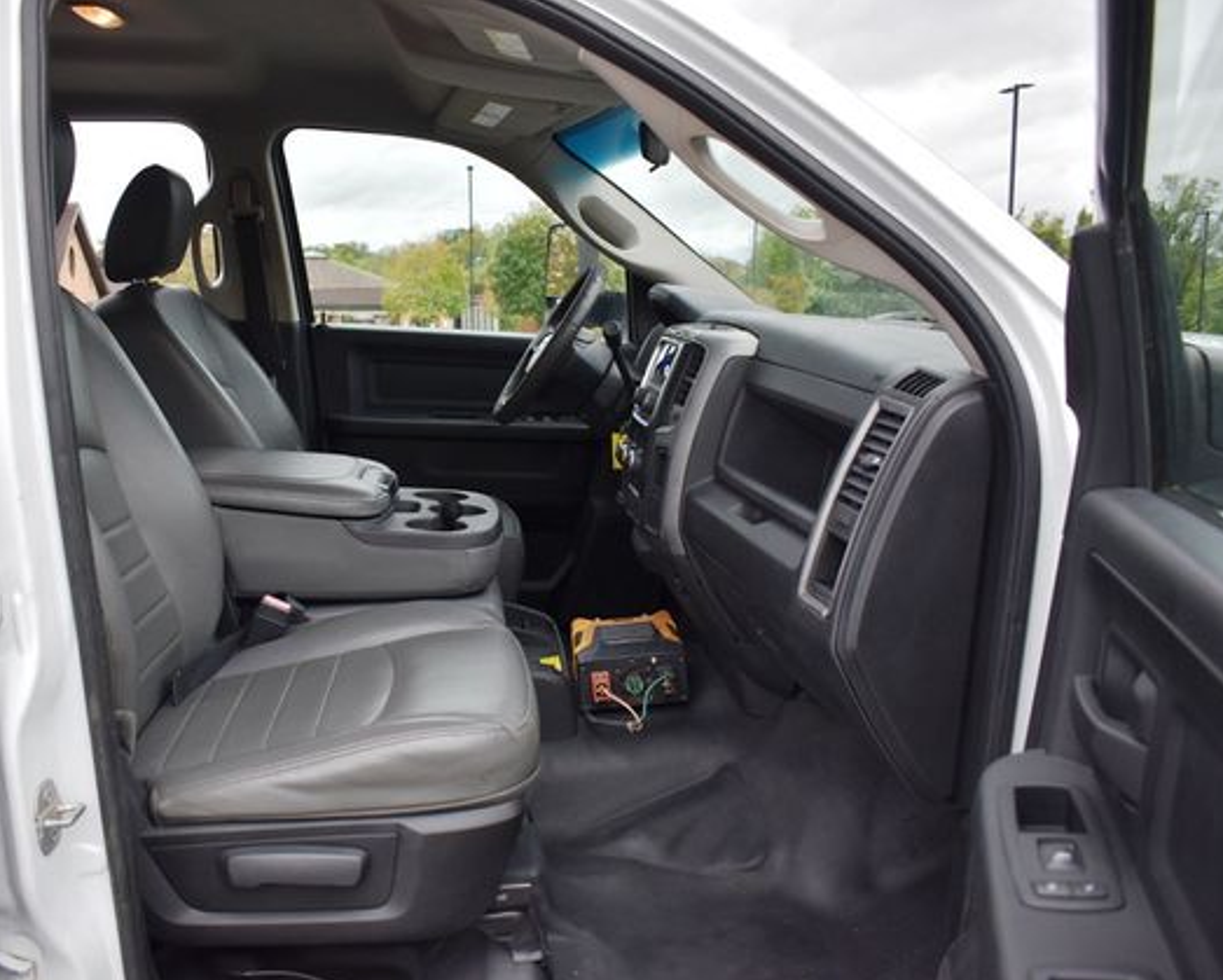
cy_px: 495
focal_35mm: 31
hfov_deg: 56.8
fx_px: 1123
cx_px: 503
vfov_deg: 47.1
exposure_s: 1/250
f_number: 3.5
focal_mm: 18
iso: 450
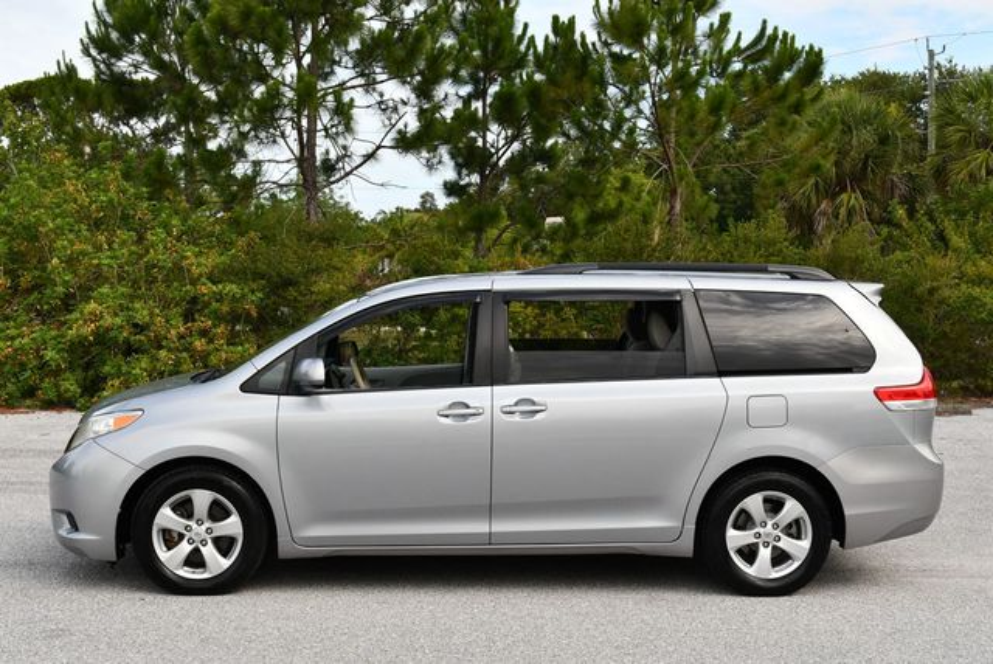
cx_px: 496
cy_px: 332
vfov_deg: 28.1
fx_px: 1325
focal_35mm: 48
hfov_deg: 41.1
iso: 200
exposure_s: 1/250
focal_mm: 24
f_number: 7.1
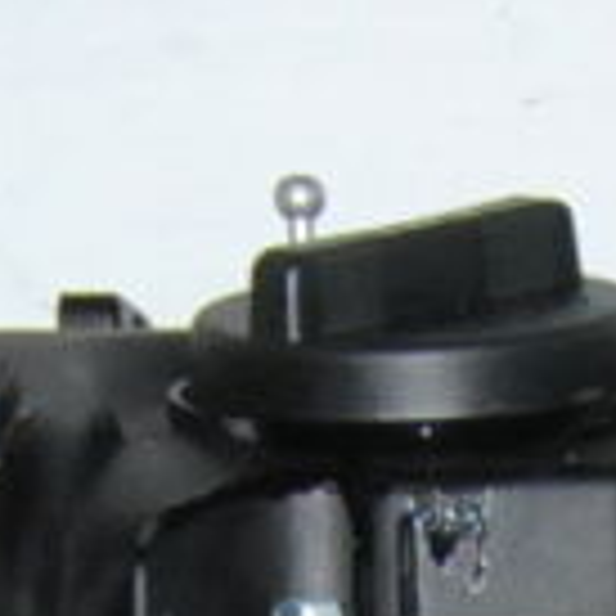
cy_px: 2399
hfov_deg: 4.4
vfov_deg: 4.2
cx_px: 1488
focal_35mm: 388
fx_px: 7812
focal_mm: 26
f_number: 14
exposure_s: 1/200
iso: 800
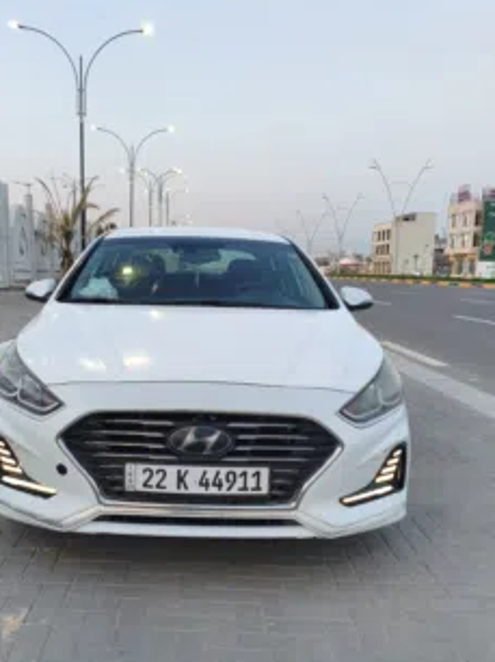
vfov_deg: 53.5
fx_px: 649
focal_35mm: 34
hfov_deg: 41.4
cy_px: 409
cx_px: 179
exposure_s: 1/66.7
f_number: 1.5
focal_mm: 4.94
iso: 125
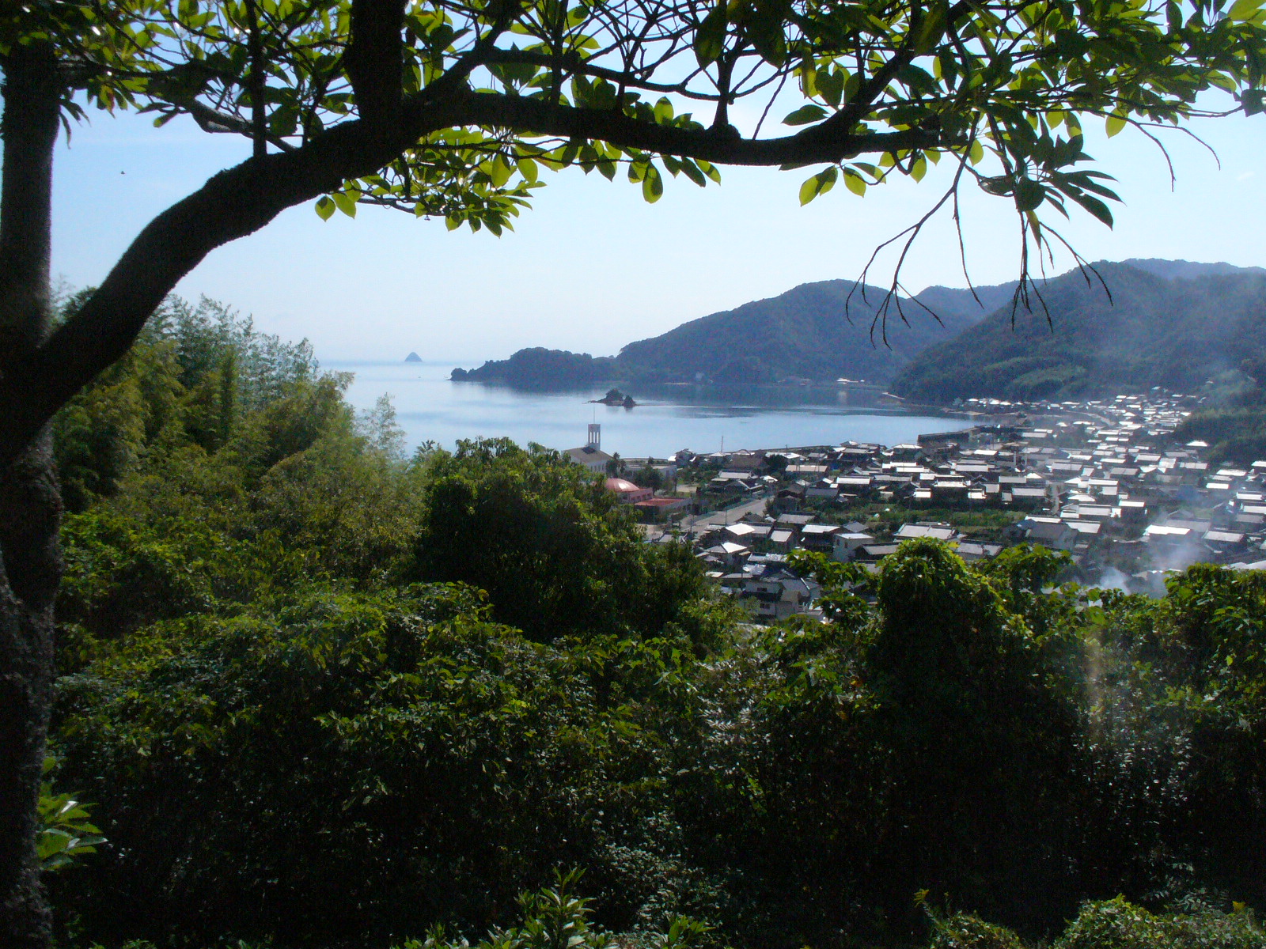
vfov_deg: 38.7
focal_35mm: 37
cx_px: 633
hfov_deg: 50.1
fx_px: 1353
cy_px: 474
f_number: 5.6
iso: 400
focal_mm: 6.1
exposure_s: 1/2000
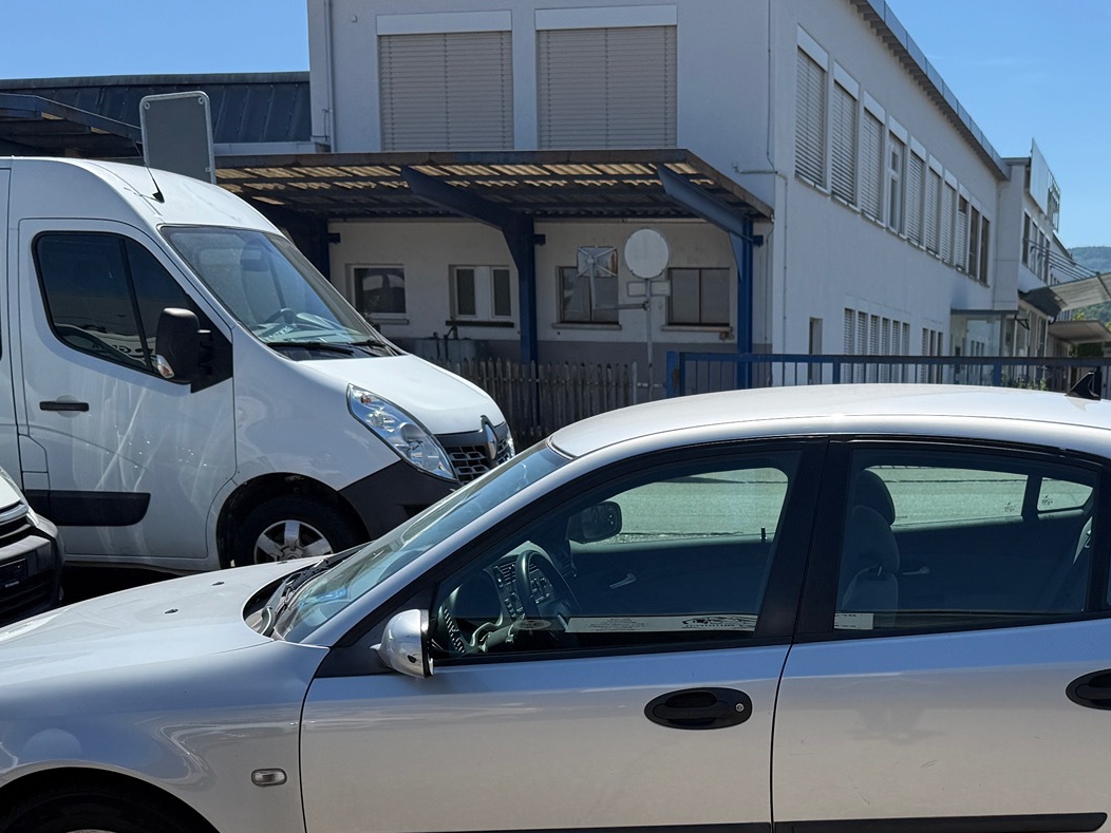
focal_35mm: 46
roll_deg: -2.2
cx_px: 801
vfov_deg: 30.8
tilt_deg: -8.7
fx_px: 1476
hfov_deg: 40.3
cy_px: 662
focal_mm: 6.76
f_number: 1.78
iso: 80
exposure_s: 1/4167
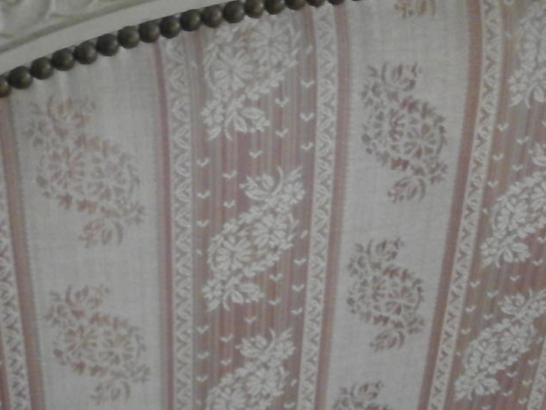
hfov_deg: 36.8
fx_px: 805
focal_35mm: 51
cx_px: 153
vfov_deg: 28.6
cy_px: 175
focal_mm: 5.8
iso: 1250
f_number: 3.1
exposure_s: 1/15
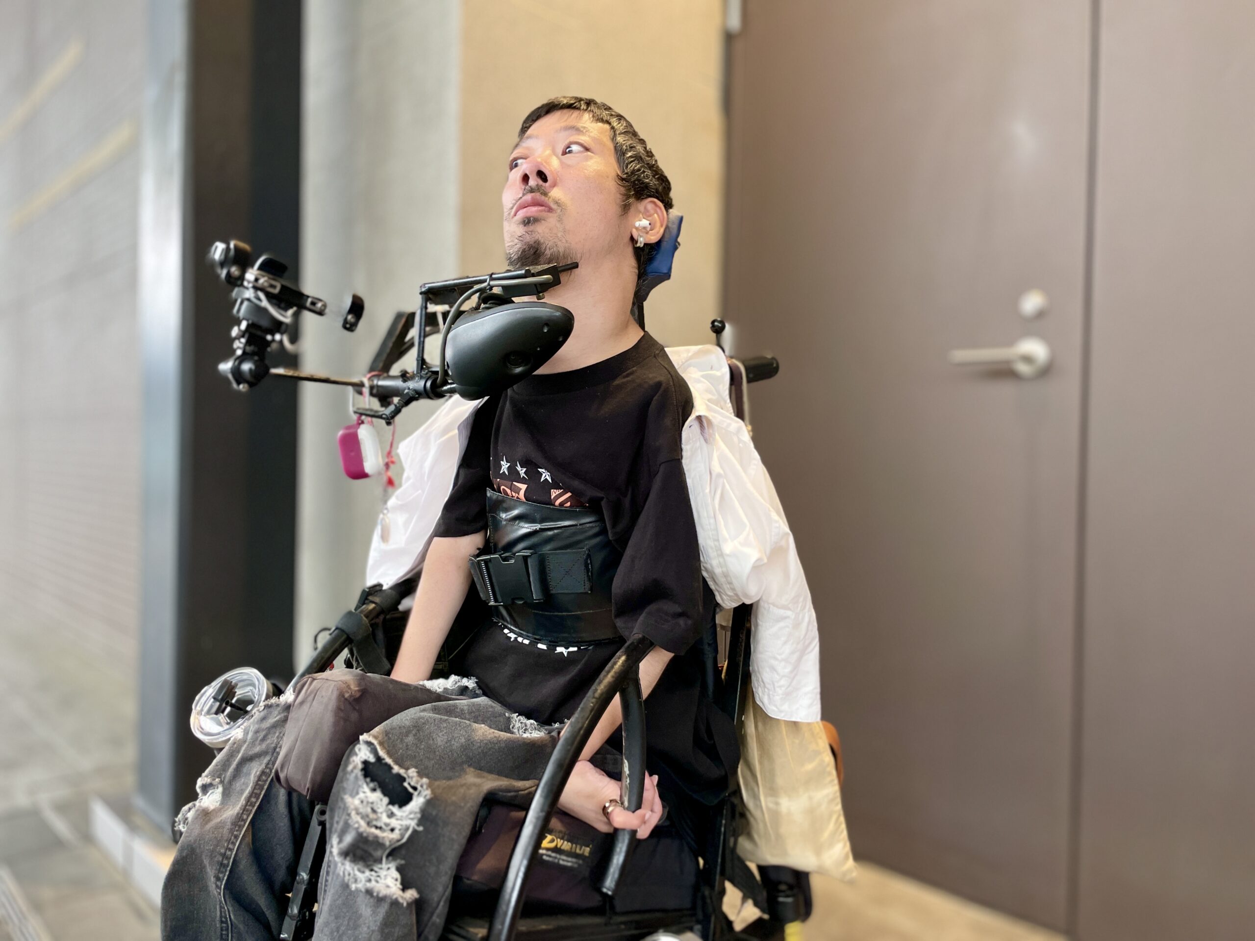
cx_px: 628
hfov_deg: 67.3
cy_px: 470
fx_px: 943
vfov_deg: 53.1
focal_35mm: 26
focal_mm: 4.2
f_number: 1.6
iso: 100
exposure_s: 1/50
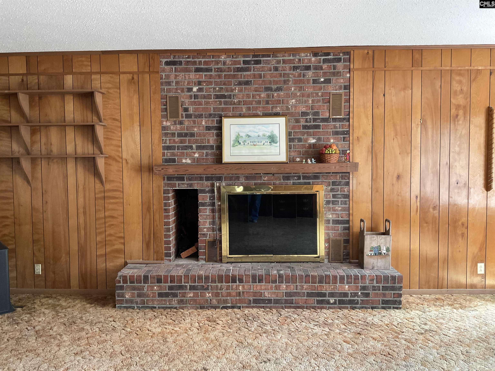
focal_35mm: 29
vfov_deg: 48.2
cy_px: 186
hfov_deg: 61.7
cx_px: 248
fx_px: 415
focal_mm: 3
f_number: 1.8
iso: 64
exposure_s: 1/75
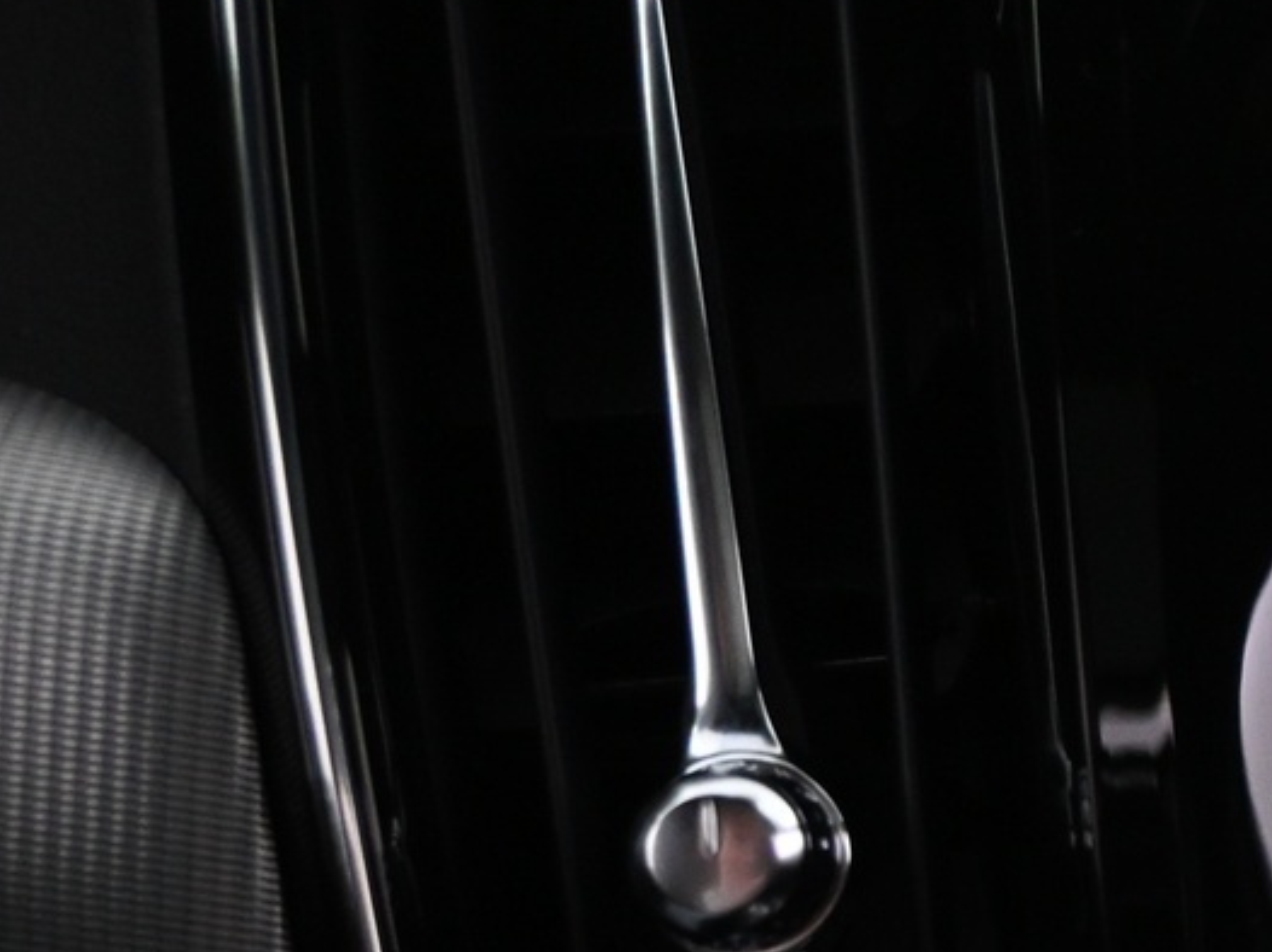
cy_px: 768
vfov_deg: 17.8
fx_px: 3020
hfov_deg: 20.2
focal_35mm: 82
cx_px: 1954
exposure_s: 1/30
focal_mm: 18.5
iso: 2000
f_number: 4
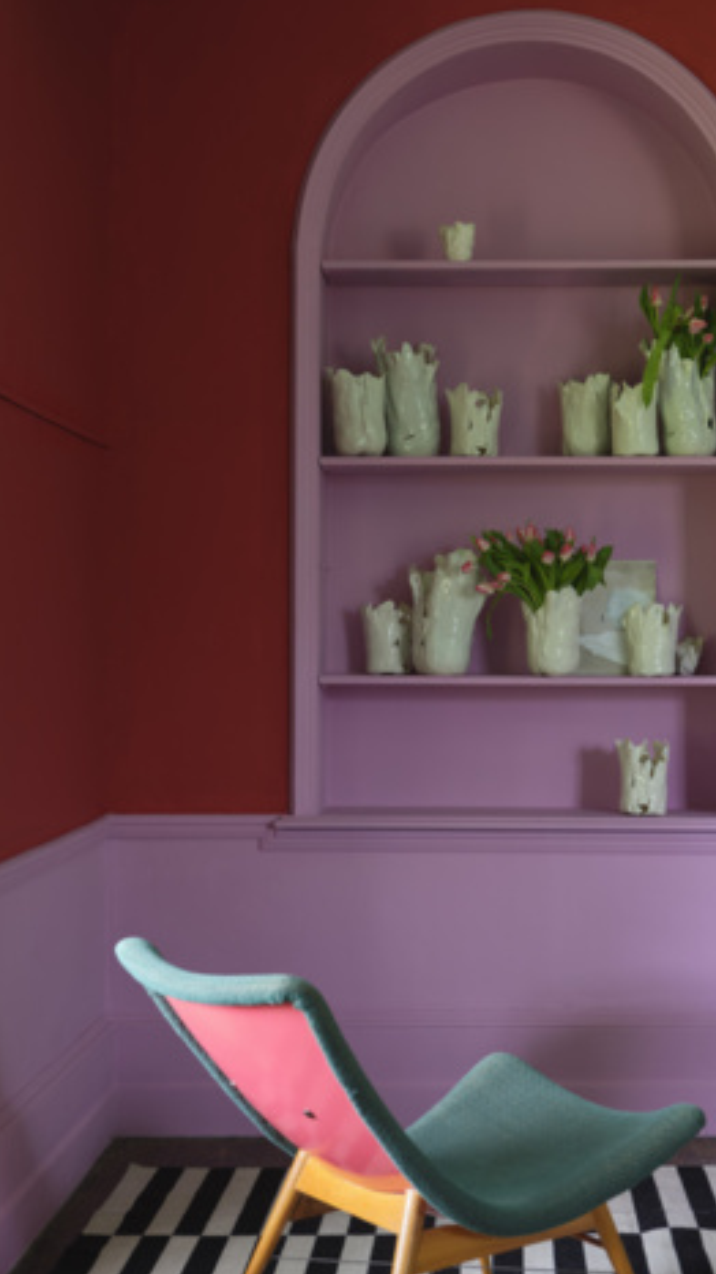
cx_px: 404
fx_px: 1992
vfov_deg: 35.4
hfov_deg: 20.4
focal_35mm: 59
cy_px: 586
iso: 100
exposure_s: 2.6
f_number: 5.6
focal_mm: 58.6
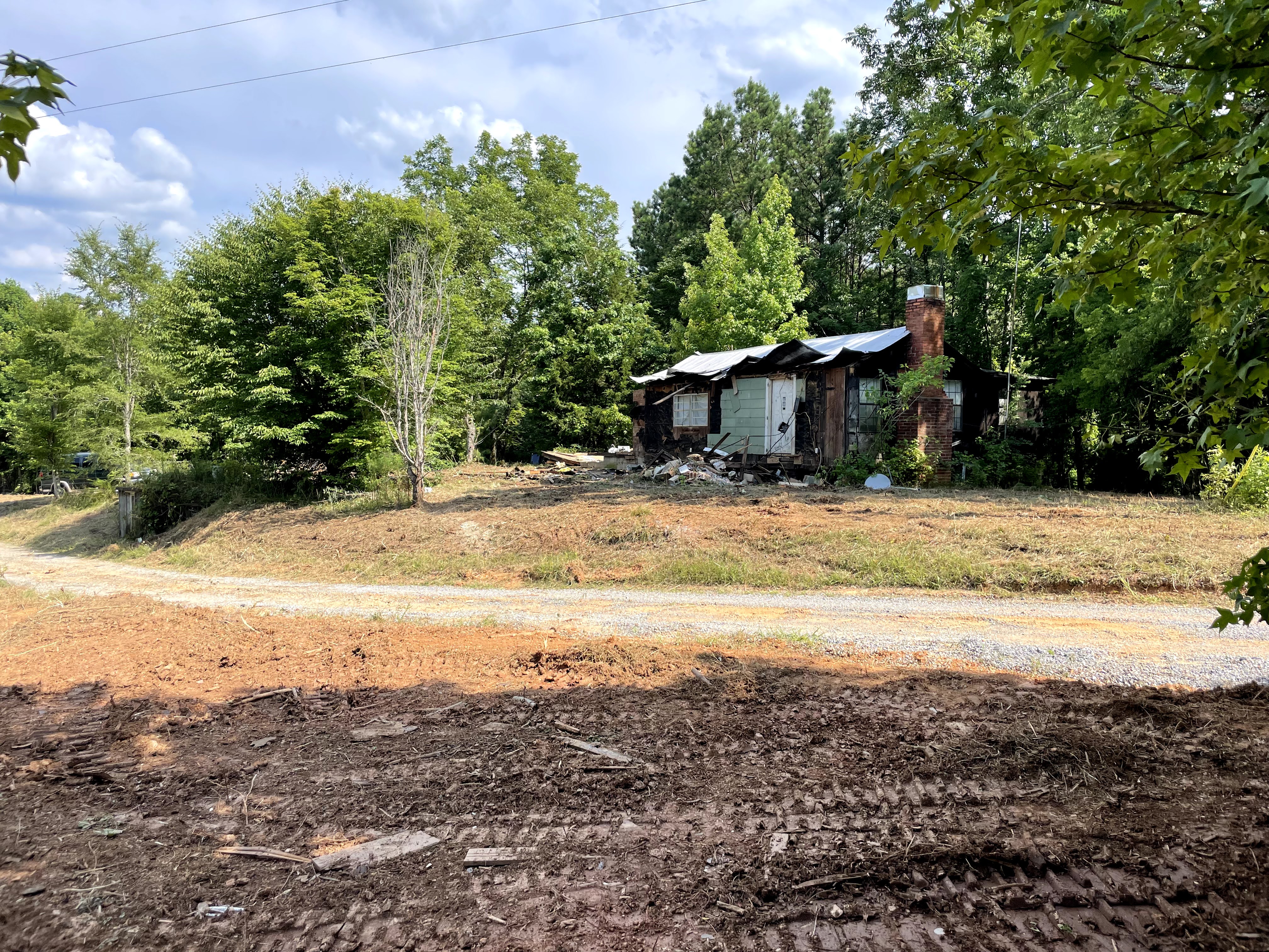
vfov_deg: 53.1
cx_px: 634
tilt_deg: -0.9
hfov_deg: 67.3
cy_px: 476
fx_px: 953
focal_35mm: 26
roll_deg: +0.7
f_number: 1.6
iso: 32
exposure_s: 1/1715
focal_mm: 4.2
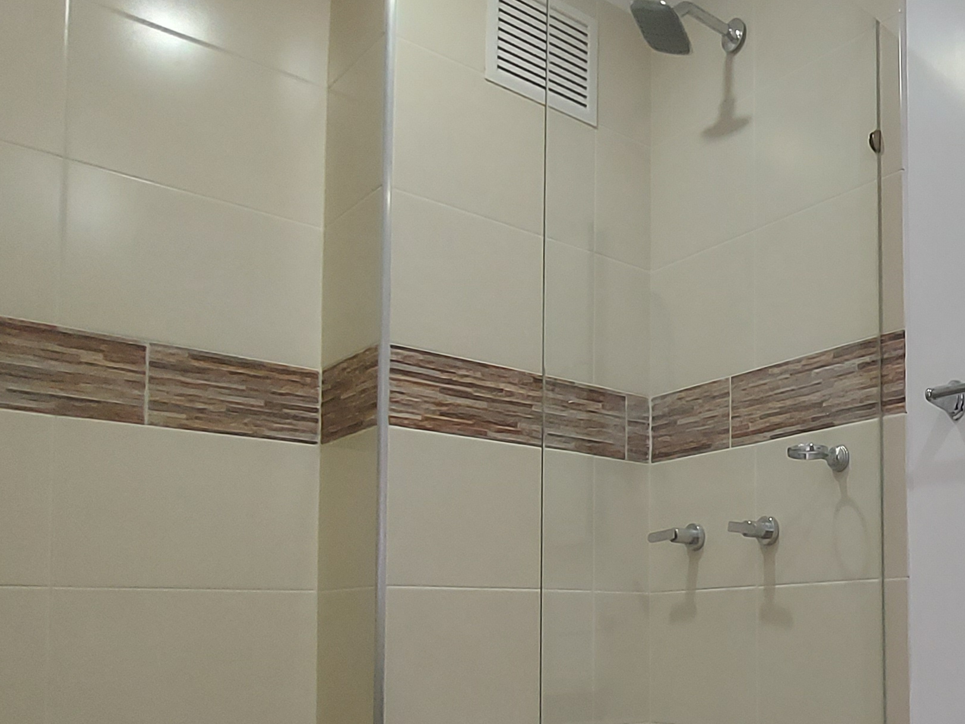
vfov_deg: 42.0
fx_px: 892
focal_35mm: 32
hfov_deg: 47.9
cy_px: 590
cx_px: 946
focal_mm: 1.74
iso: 200
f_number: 2.2
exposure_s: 1/60
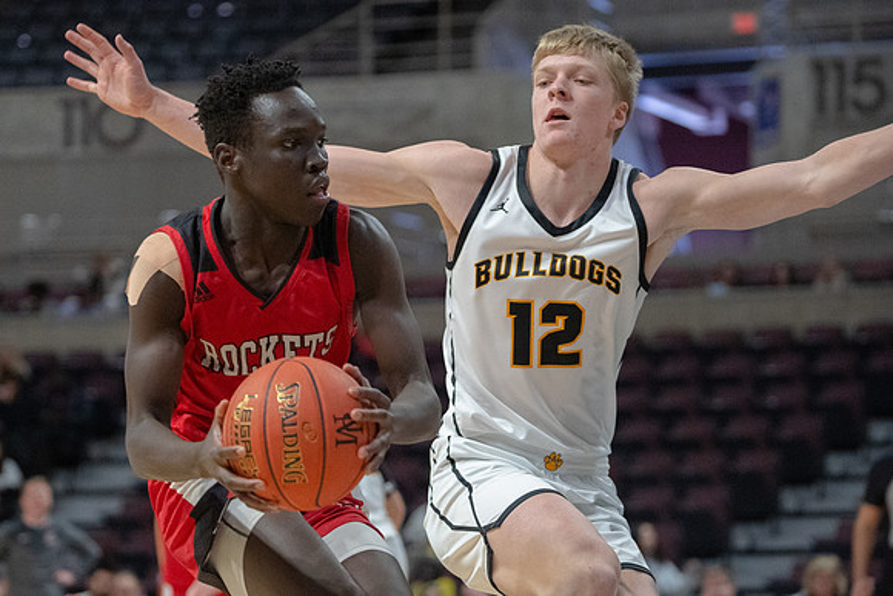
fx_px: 4104
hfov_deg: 12.4
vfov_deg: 8.3
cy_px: 279
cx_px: 342
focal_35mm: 165
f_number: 4
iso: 12800
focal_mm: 134
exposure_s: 1/1000
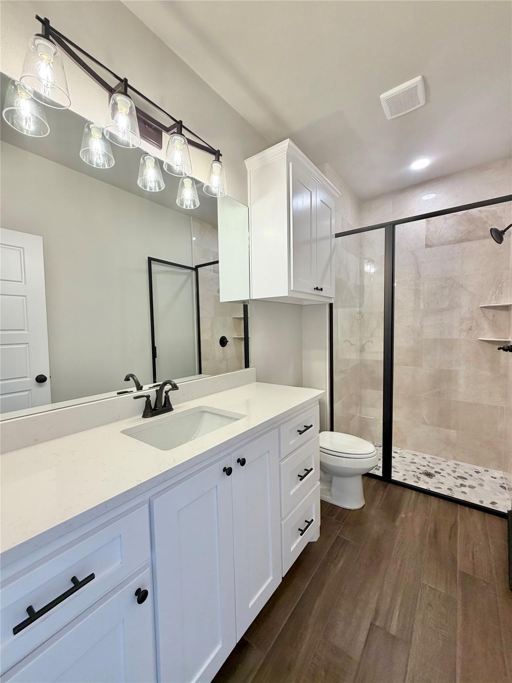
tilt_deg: -2.7
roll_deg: +1.2
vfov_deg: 102.1
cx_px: 256
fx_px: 276
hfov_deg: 85.7
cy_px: 342
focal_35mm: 14
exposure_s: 1/120
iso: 125
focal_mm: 2.22
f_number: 2.2
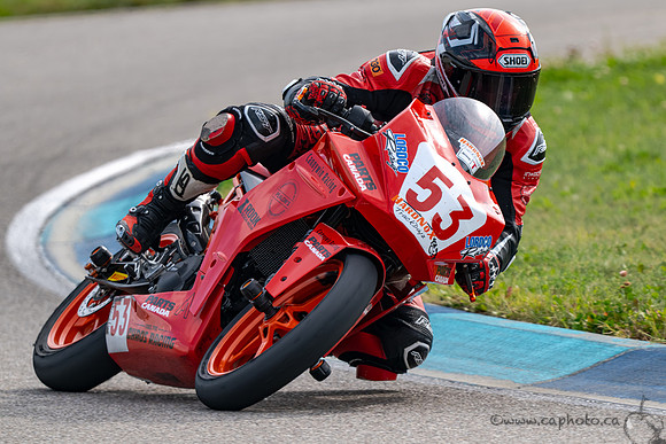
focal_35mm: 823
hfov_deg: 2.5
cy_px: 304
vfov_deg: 1.7
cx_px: 333
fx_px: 15226
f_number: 6.3
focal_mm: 600
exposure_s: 1/1250
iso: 400
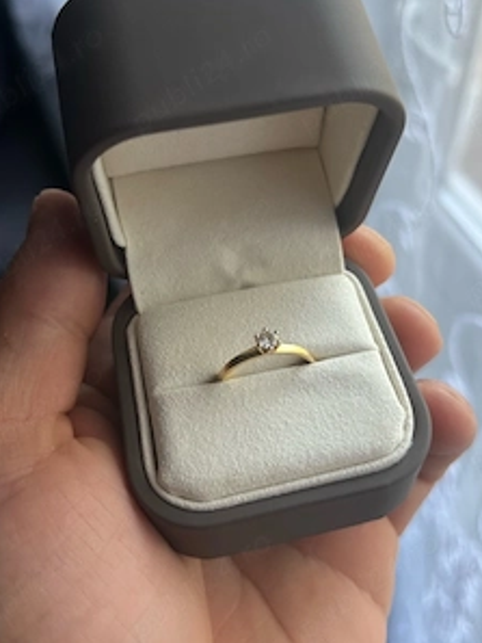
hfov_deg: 40.7
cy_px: 275
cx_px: 244
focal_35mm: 35
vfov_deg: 52.4
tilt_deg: -54.4
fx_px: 649
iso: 64
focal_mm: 5.7
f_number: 1.5
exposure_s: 1/121
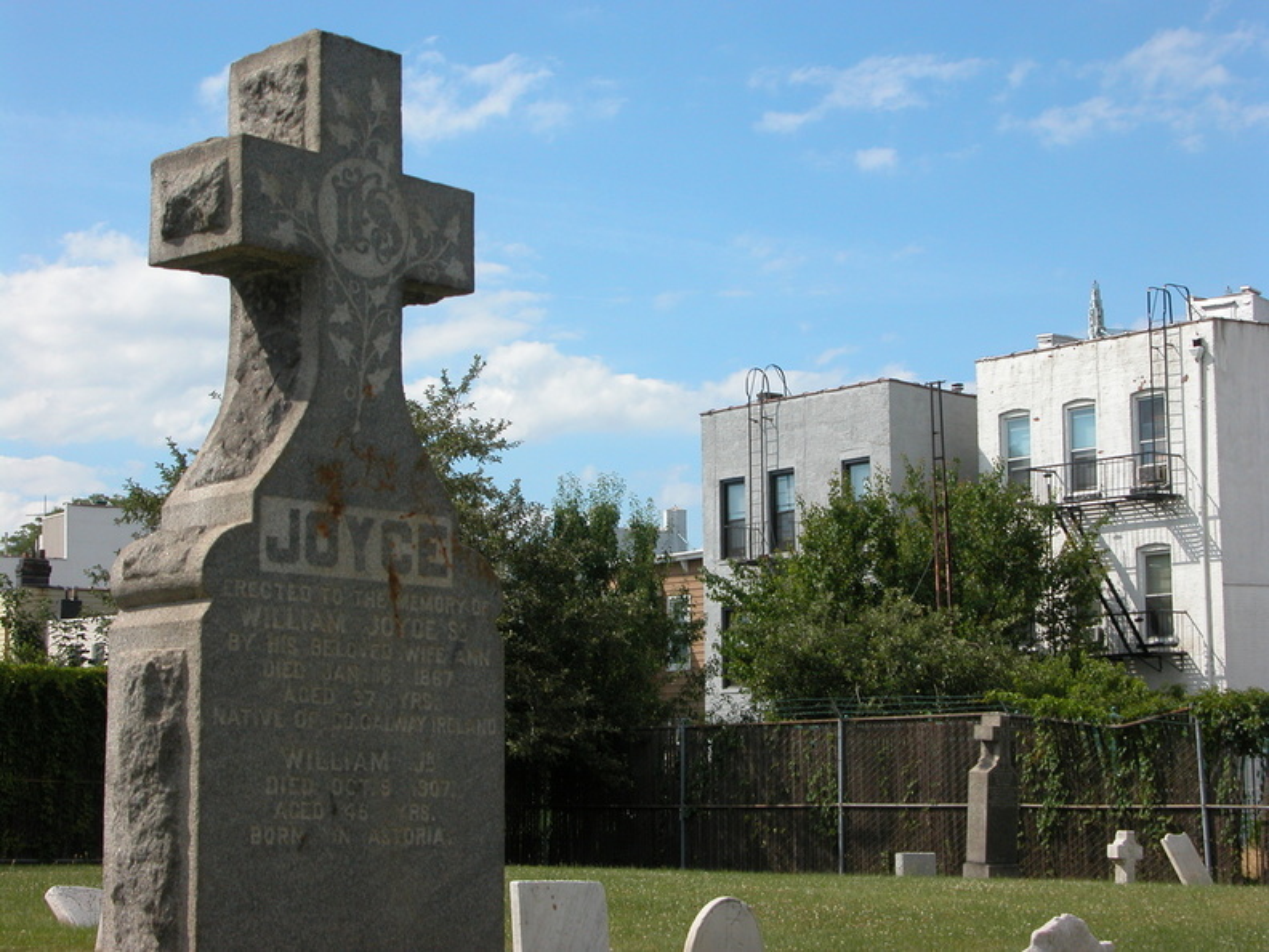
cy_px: 476
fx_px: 2420
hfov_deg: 29.4
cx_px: 634
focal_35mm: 66
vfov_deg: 22.3
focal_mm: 16.8
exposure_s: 1/422
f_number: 5.8
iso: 100
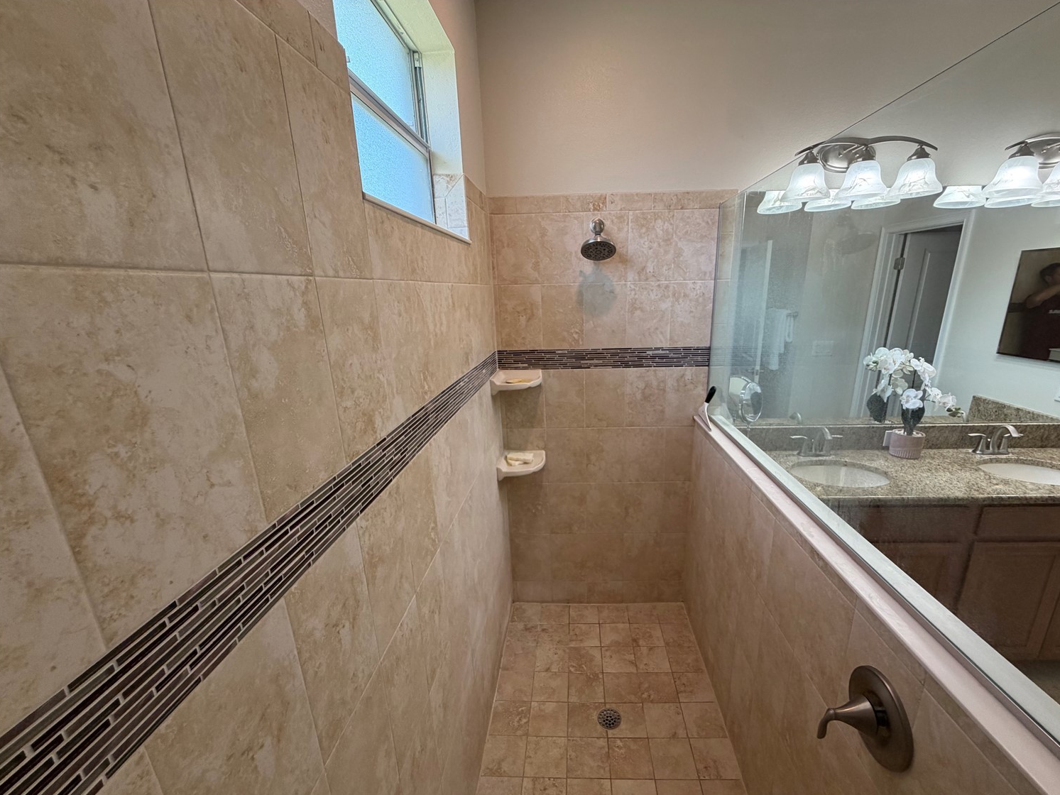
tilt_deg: -15.5
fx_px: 459
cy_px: 423
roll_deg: +1.9
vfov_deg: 81.7
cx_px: 564
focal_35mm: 15
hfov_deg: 98.0
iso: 200
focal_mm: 2.22
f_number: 2.2
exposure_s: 1/120
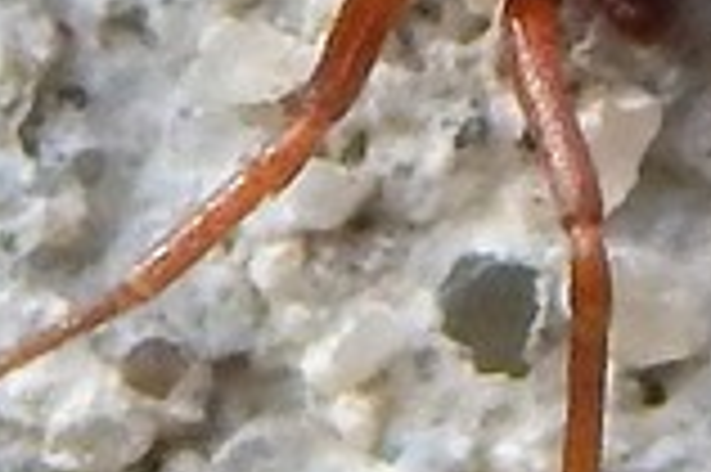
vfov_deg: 1.9
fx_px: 14501
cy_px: -387
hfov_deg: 2.8
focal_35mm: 735
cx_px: 502
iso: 125
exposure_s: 1/250
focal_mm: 23.4
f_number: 4.8
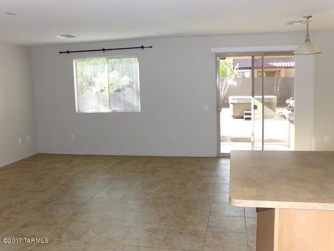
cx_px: 167
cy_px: 126
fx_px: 318
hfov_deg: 55.4
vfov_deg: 42.9
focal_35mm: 33
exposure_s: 1/160
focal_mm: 5.9
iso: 200
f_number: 3.4
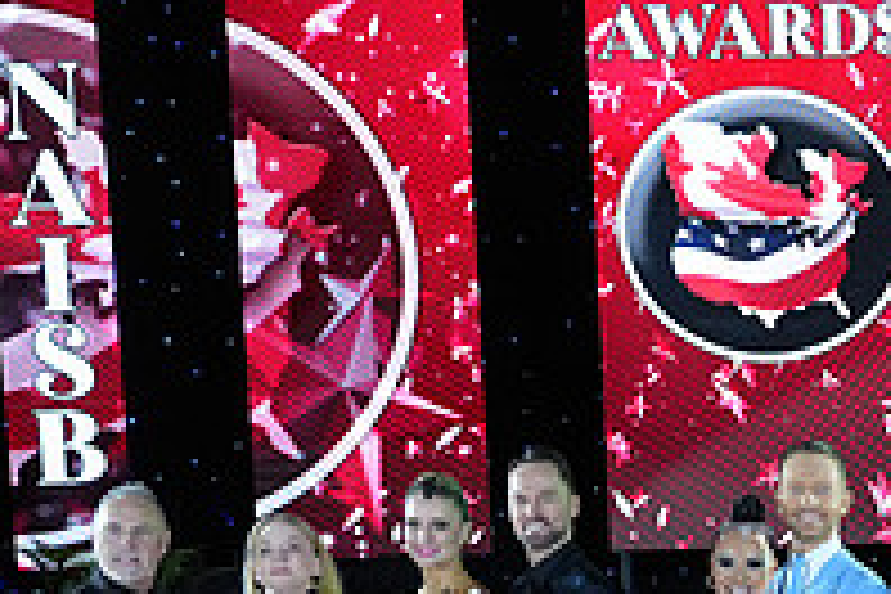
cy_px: 718
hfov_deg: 22.1
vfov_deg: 15.5
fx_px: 2104
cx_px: 1071
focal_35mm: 85
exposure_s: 1/400
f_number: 4
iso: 2500
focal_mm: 29
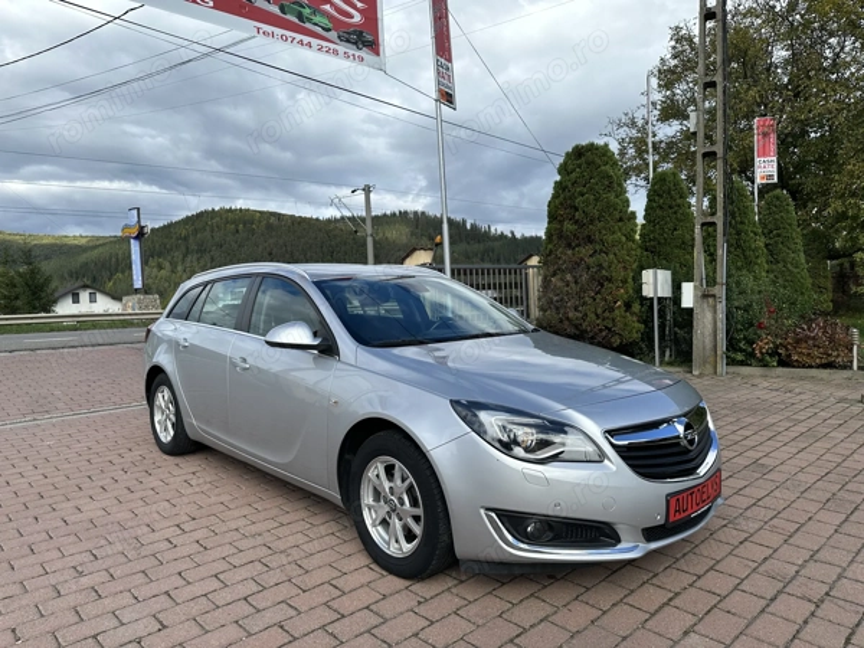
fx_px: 599
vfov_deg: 56.8
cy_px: 324
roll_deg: +2.5
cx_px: 432
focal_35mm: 24
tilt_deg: -1.9
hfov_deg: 71.6
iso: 80
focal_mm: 6.86
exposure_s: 1/3058
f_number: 1.78
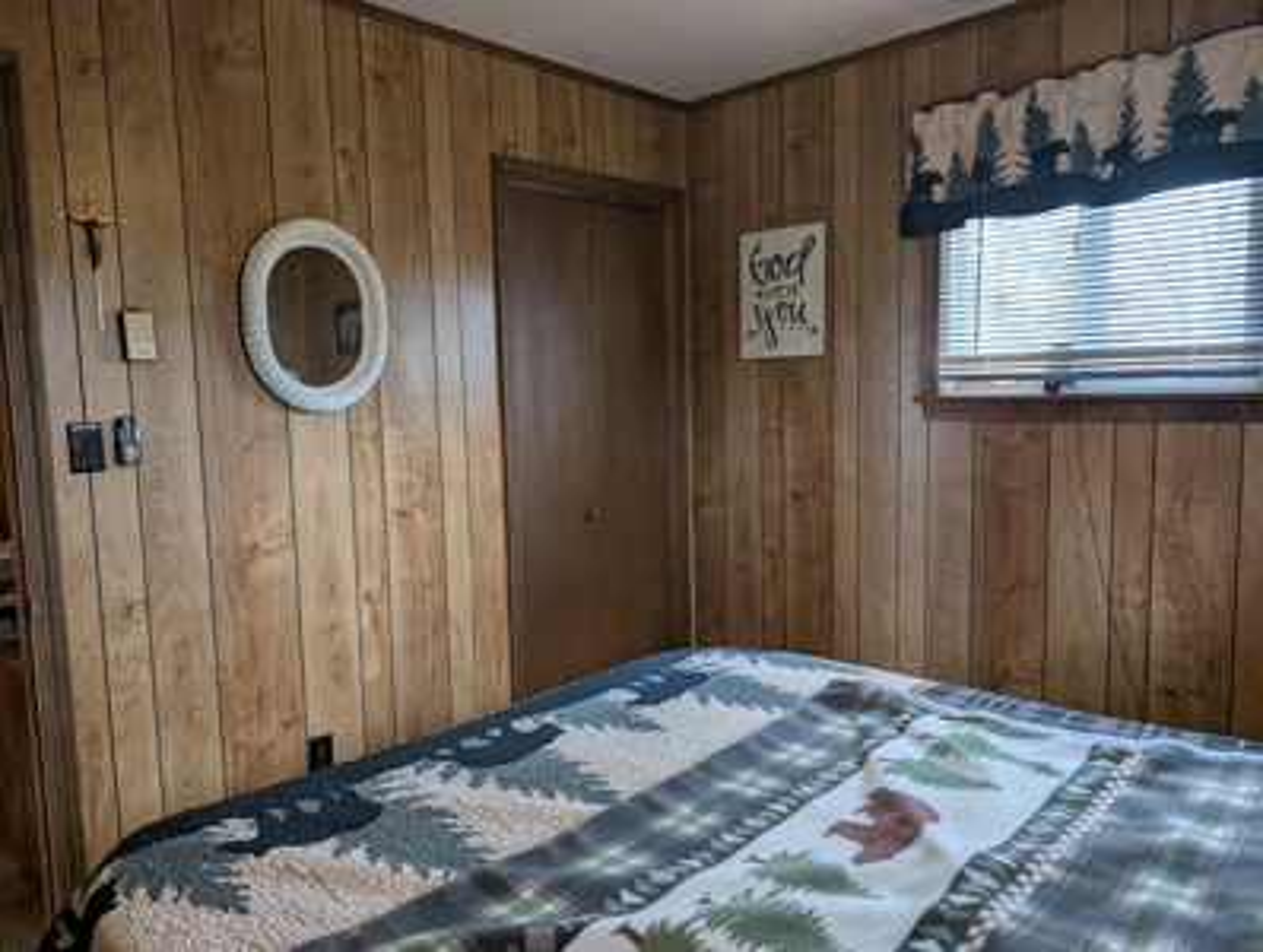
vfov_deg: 57.0
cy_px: 476
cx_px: 632
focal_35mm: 24
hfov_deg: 71.5
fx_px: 877
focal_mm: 6.9
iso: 102
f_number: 1.68
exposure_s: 1/120
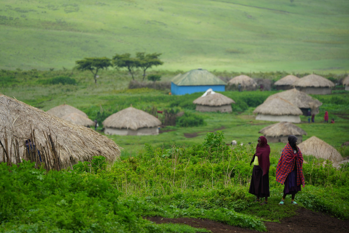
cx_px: 174
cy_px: 116
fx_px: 3567
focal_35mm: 368
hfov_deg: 5.6
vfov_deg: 3.7
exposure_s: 1/400
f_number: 6.3
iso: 160
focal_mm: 368
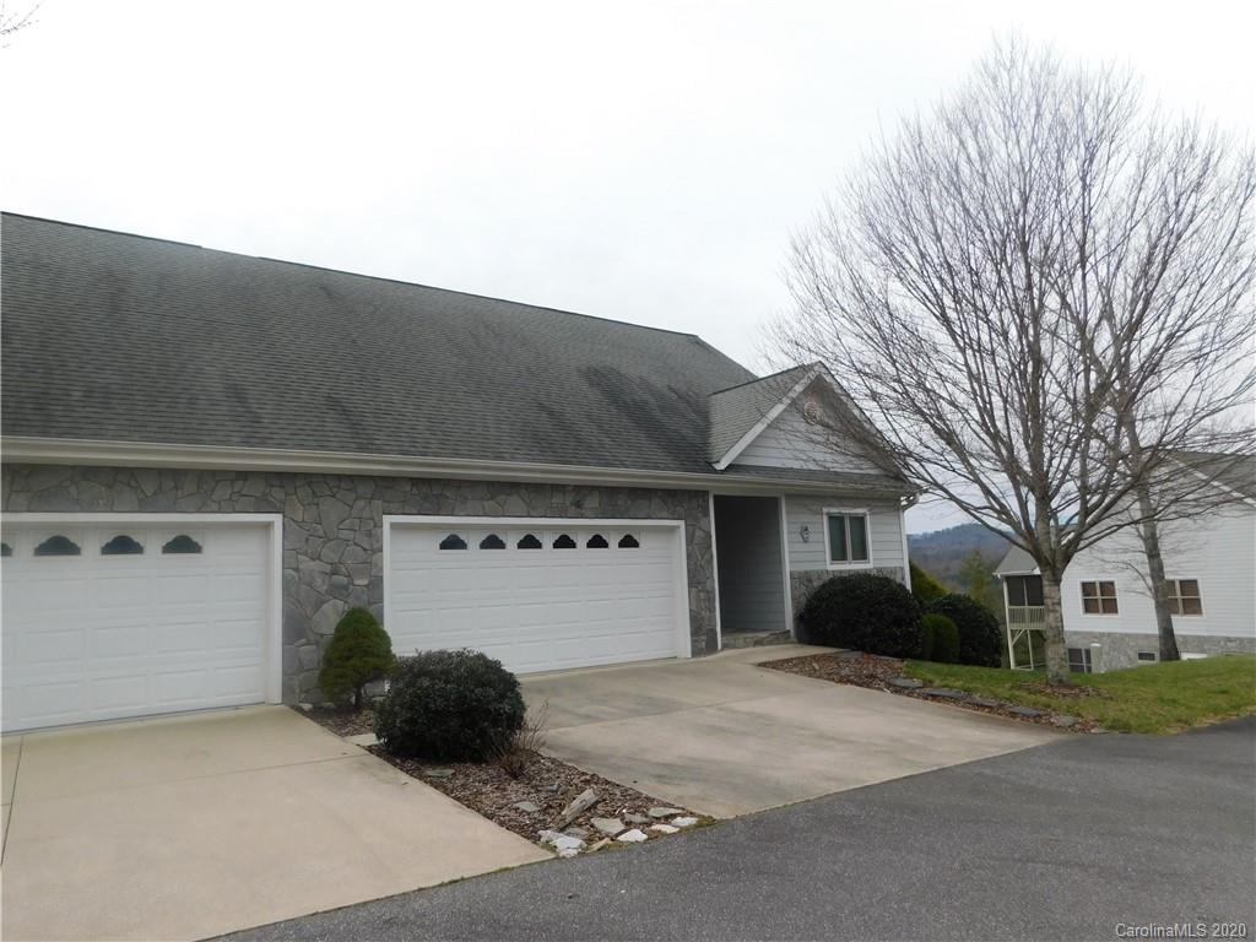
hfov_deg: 73.9
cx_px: 628
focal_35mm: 23
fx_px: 835
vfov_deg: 58.9
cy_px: 471
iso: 125
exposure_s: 1/800
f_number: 3
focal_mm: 4
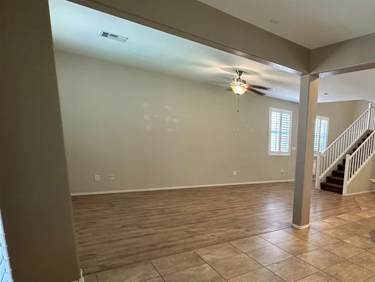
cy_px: 193
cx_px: 321
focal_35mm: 24
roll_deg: -4.7
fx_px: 260
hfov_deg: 62.7
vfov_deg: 55.4
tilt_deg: -11.2
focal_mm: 2.22
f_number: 2.2
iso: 250
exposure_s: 1/60
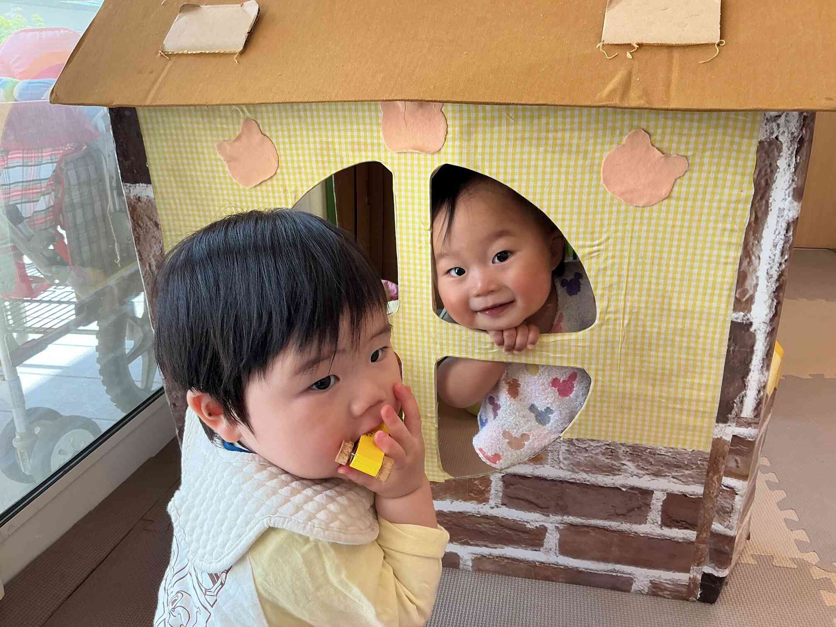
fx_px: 700
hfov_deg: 61.7
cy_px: 314
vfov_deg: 48.2
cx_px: 418
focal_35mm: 29
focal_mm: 3
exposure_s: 1/120
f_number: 1.8
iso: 32
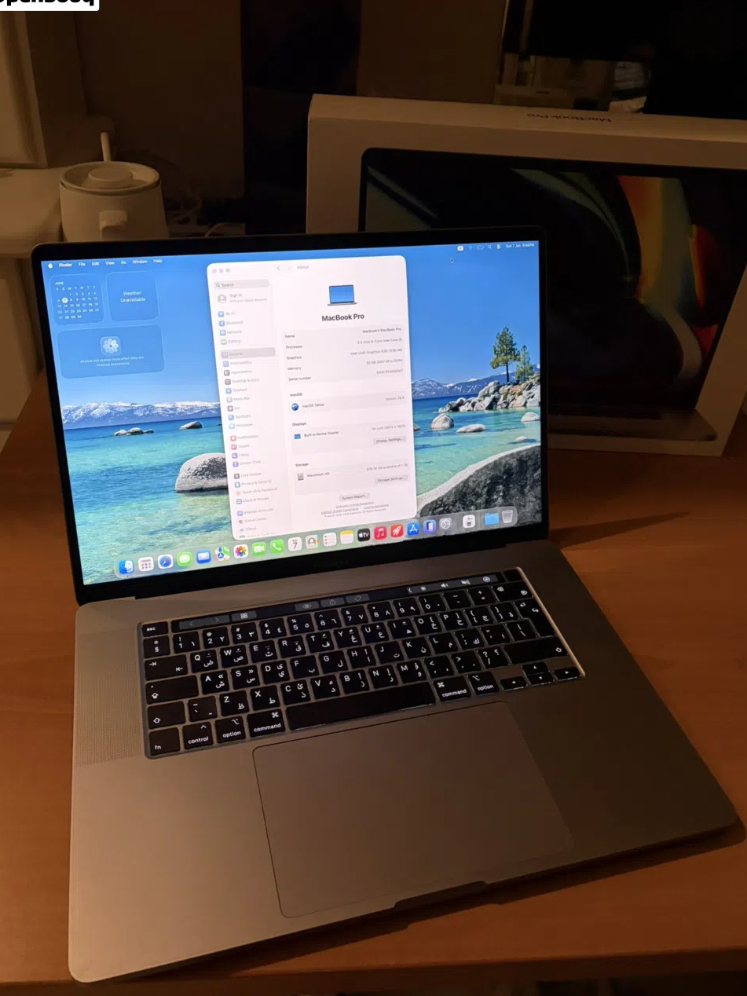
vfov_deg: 63.4
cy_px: 472
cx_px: 368
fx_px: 806
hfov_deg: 49.7
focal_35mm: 28
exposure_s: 1/50
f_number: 1.6
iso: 400
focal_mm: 5.96
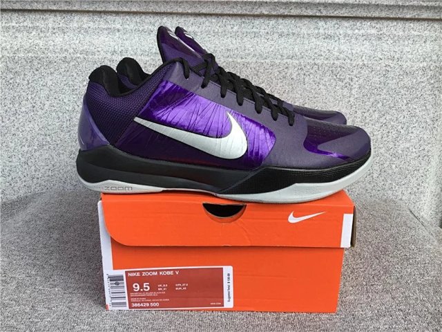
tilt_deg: -18.0
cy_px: 166
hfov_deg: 58.4
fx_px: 396
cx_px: 221
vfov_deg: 45.4
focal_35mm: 31
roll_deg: -0.7
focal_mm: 3.3
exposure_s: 1/295
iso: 25
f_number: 2.4
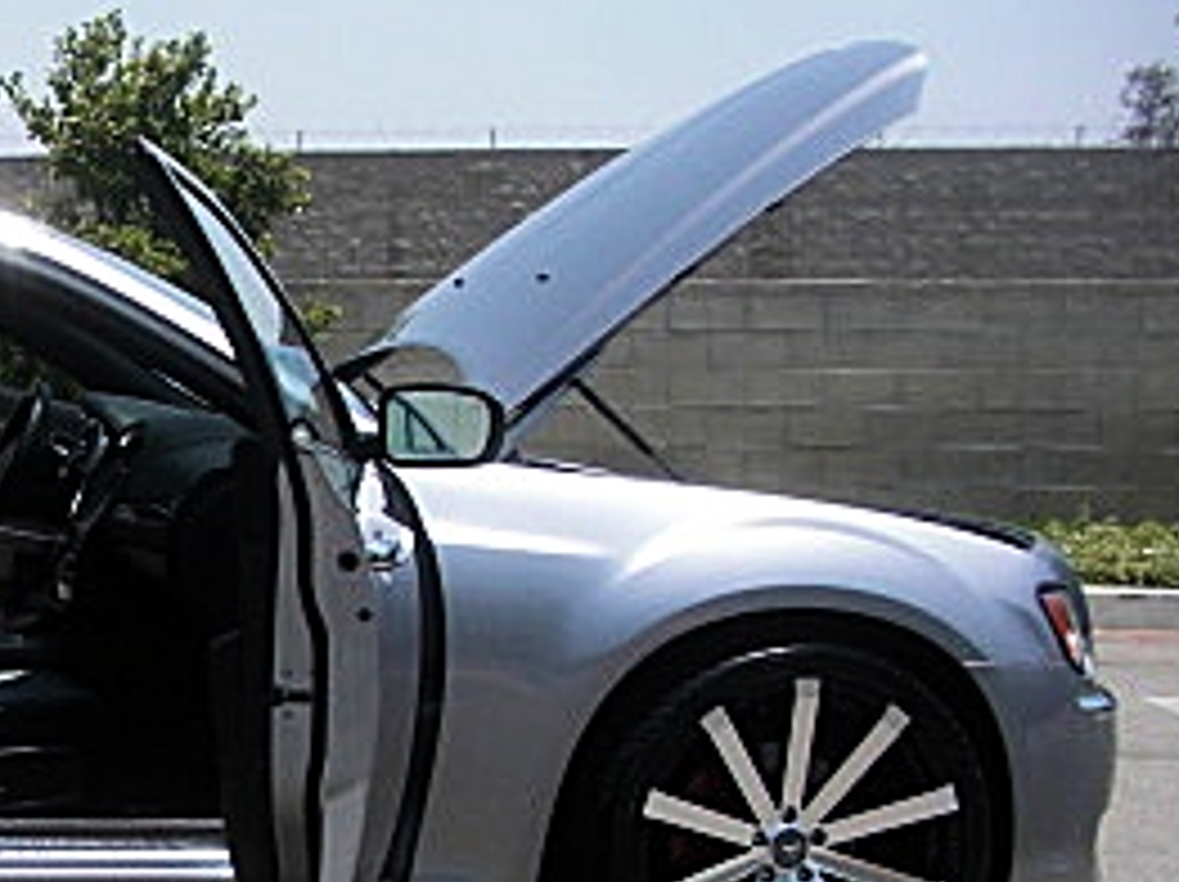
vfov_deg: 16.5
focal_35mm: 88
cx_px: -194
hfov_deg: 20.9
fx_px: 2994
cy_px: 814
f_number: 2.8
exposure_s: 1/1000
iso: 50
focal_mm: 6.3
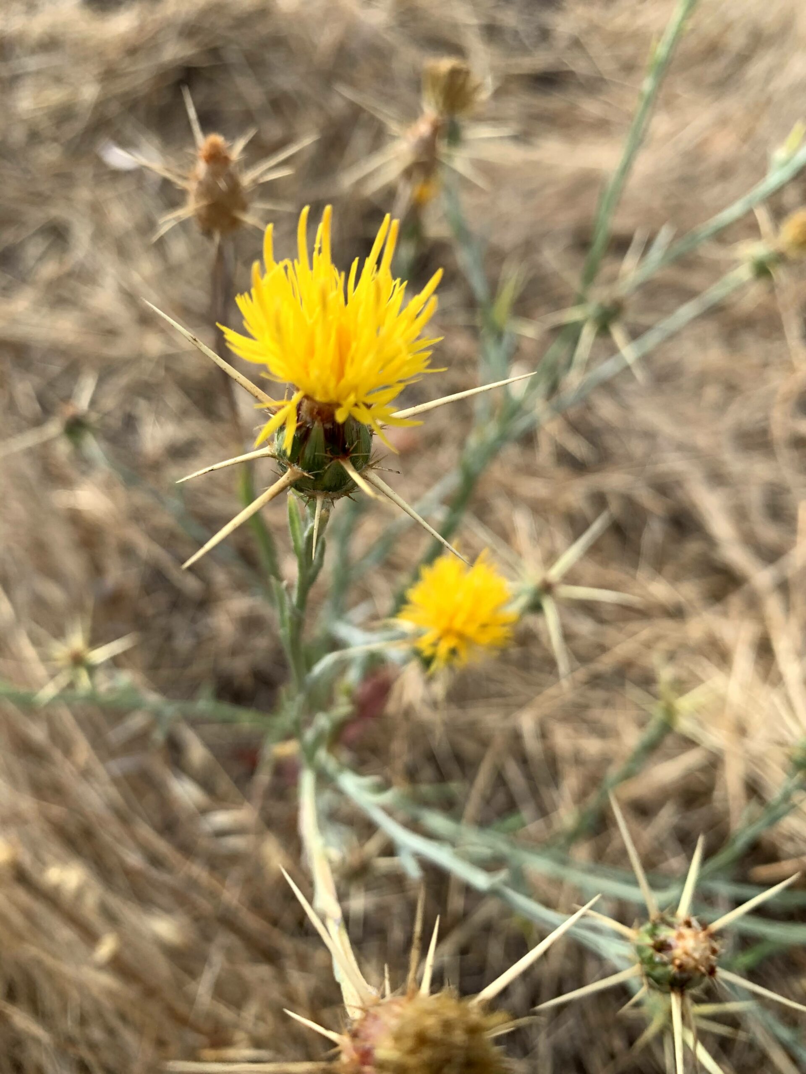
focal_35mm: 26
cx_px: 403
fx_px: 807
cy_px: 537
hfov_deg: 53.1
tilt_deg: -47.0
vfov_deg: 67.3
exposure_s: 1/835
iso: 25
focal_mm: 4.25
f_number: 1.8
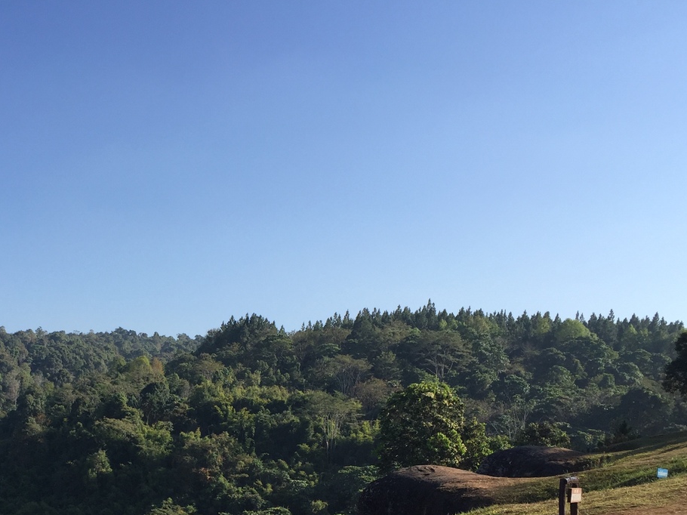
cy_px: 435
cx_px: 144
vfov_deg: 27.8
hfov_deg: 36.3
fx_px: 1012
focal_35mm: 51
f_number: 2.2
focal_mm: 4.15
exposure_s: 1/1276
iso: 32
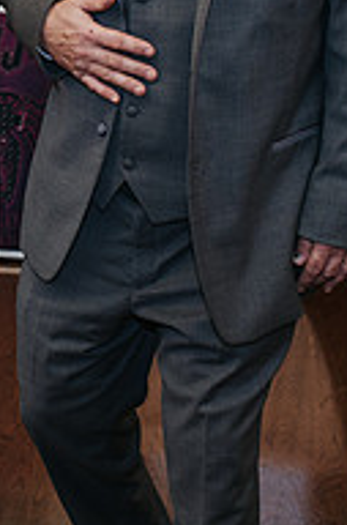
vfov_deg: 16.2
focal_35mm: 125
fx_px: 1817
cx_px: -93
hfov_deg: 10.7
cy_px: 58
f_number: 3.2
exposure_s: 1/200
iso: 800
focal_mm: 35
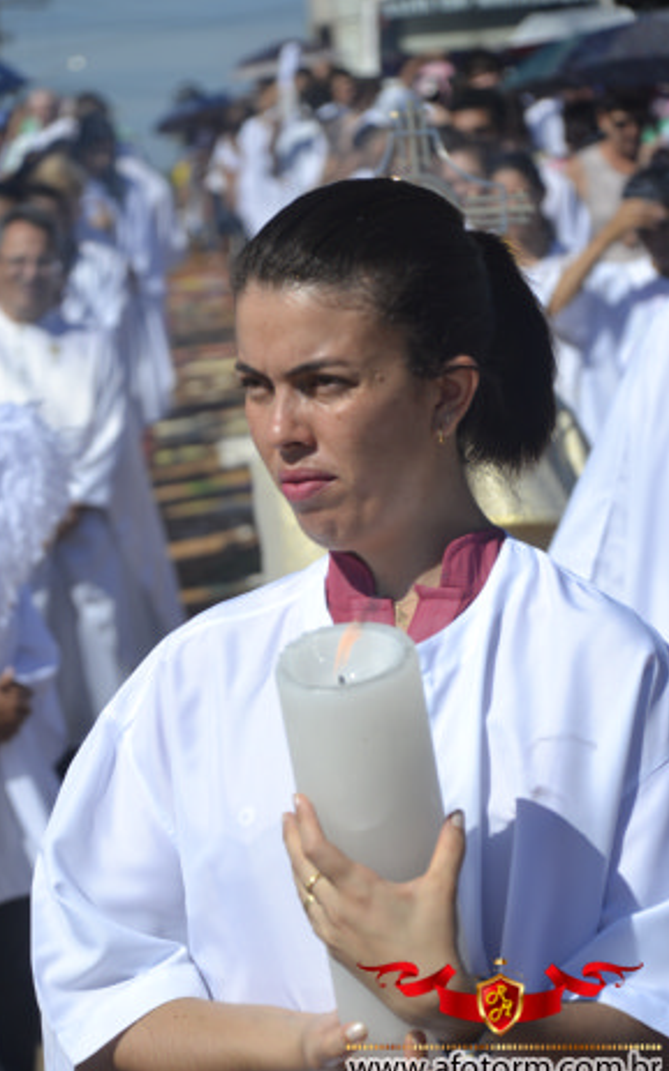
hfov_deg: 7.9
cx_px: 297
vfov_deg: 12.7
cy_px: 539
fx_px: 4818
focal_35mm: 165
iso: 100
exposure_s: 1/640
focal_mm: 100
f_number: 6.3
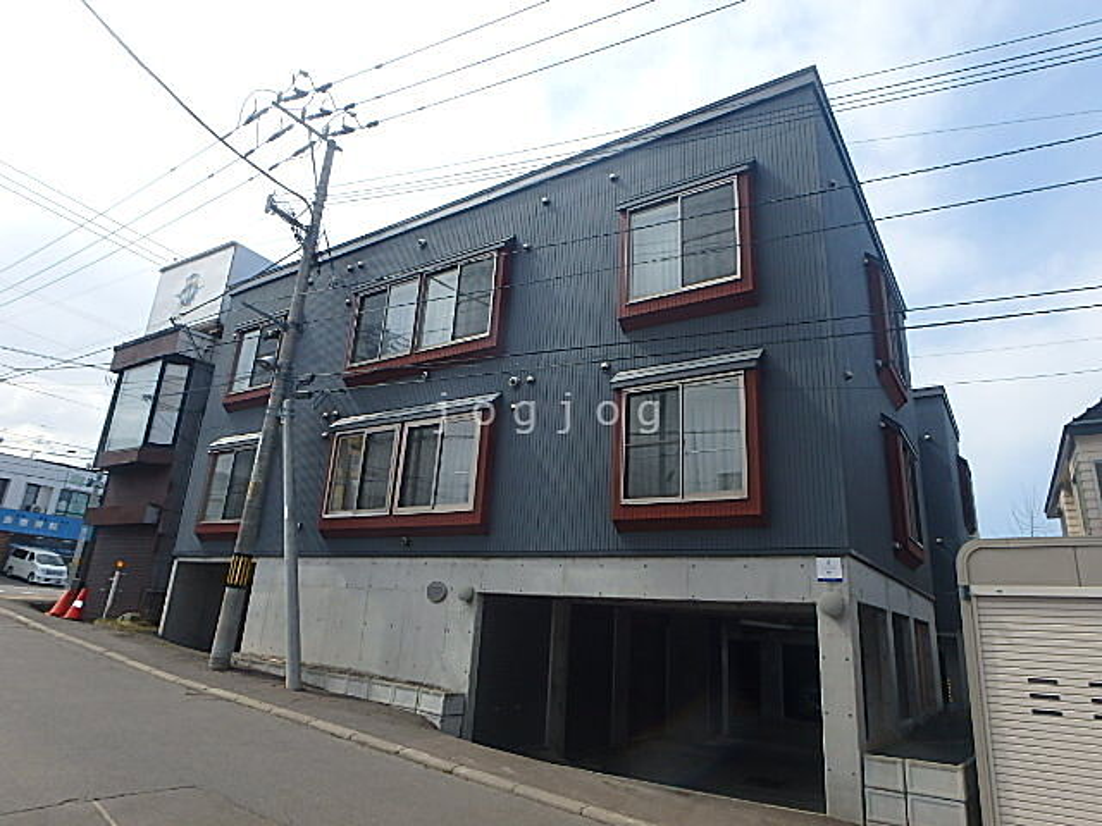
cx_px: 551
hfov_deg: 79.0
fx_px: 669
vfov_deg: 63.4
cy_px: 413
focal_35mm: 21
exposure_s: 1/500
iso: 125
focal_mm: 3.7
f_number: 6
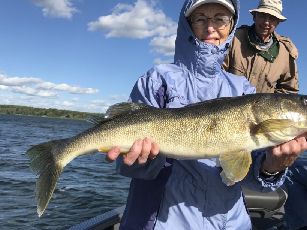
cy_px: 95
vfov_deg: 40.6
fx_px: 310
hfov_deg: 52.5
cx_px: 171
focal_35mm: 35
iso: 20
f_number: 1.8
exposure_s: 1/3425
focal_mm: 3.99
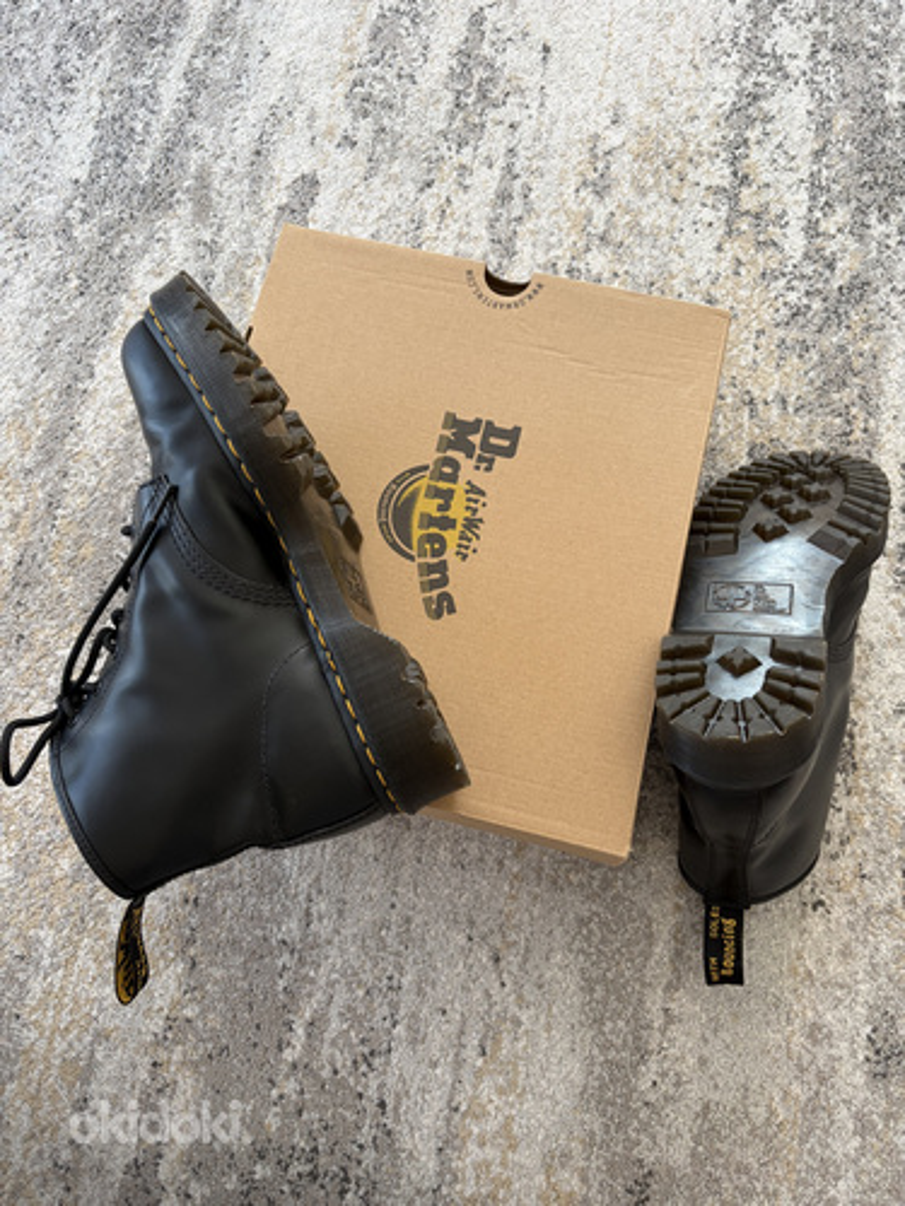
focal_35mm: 26
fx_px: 906
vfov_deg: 67.3
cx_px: 452
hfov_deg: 53.1
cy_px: 603
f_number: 1.6
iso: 125
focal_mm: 5.96
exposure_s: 1/78
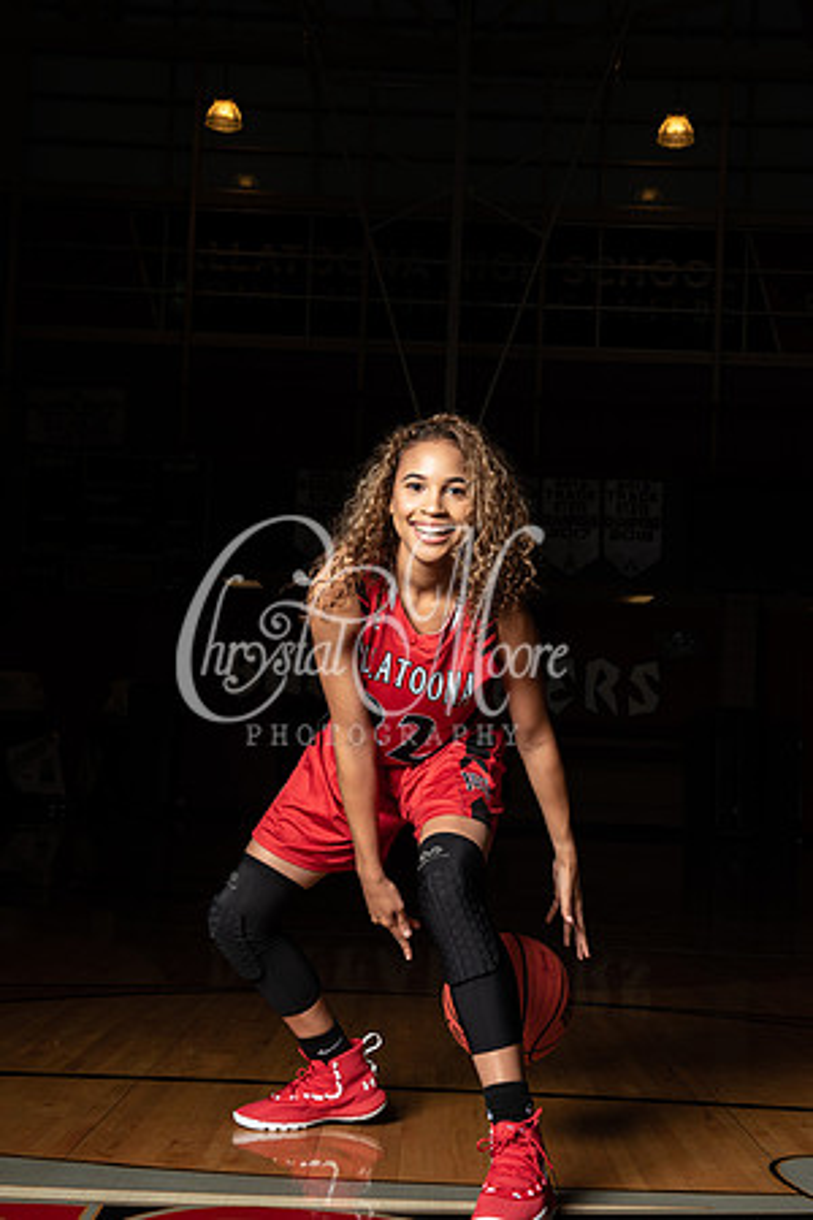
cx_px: 406
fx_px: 1897
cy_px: 610
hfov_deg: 24.2
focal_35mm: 56
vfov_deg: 35.6
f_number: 14
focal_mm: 56
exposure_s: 1/200
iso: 320
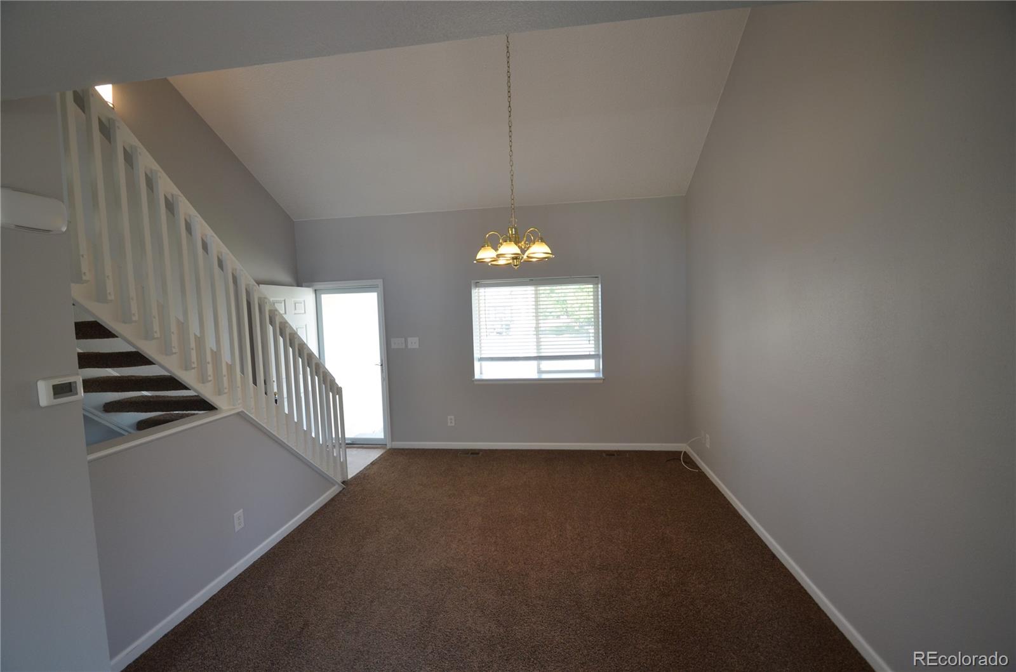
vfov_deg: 77.0
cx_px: 508
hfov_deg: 100.5
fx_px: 422
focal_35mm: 15
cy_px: 336
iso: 400
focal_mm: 10
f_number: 4.8
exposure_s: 1/90
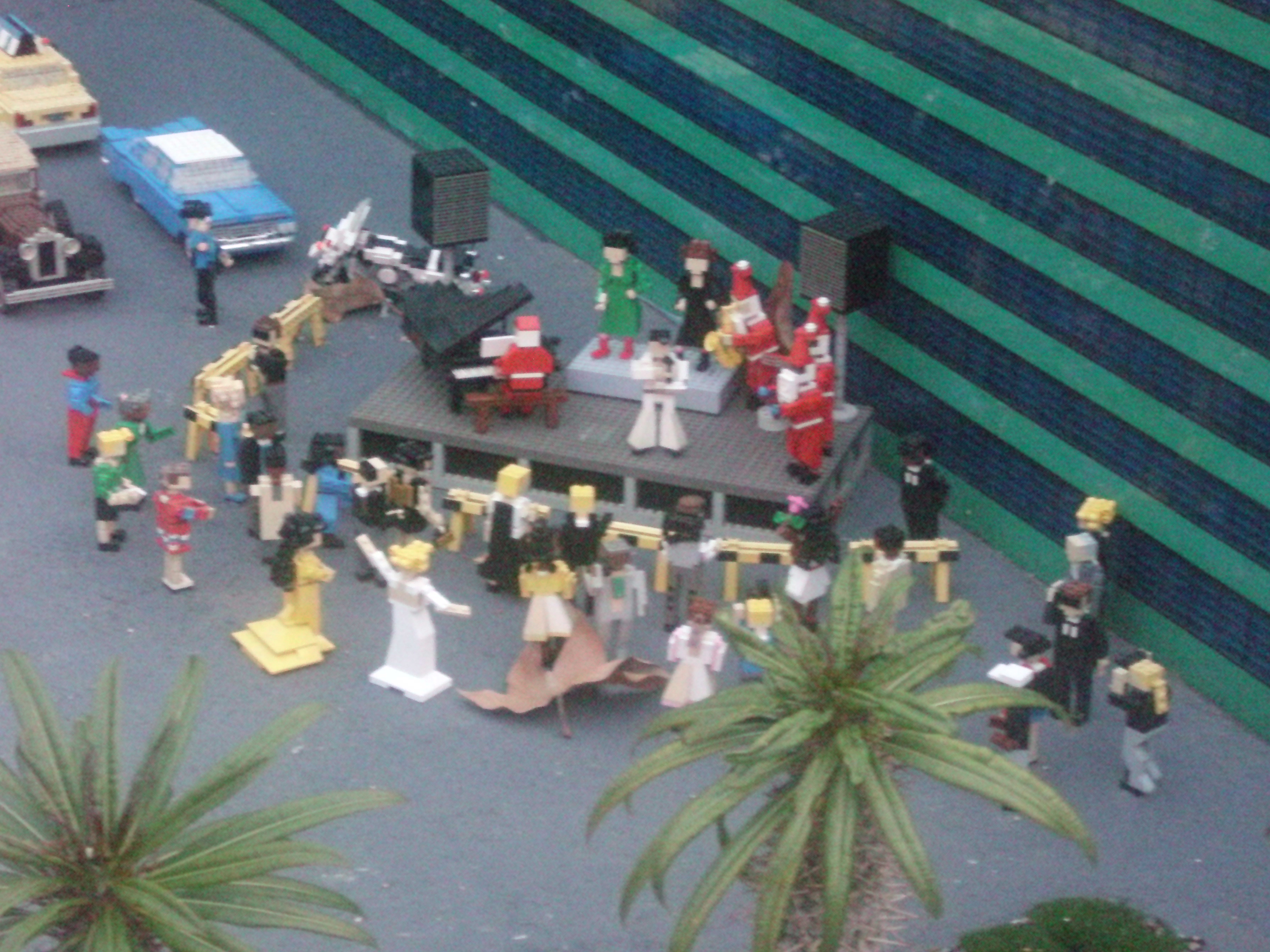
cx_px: 635
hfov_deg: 20.9
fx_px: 3449
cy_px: 476
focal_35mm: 94
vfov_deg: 15.7
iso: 1600
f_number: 5.1
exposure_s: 1/30
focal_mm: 15.7
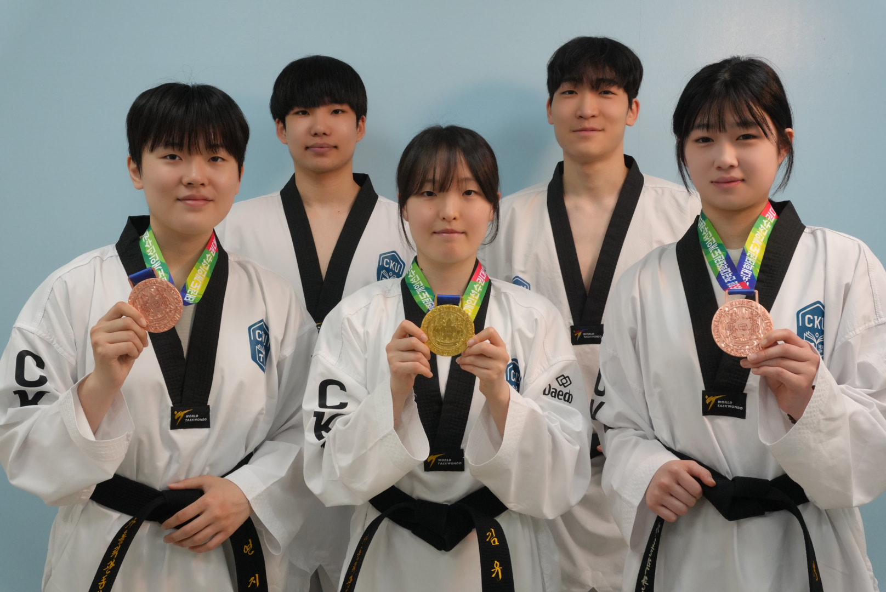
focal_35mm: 40
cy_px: 296
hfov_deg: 47.9
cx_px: 443
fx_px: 997
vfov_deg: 33.1
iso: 1600
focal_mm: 27
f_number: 9
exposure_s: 1/160
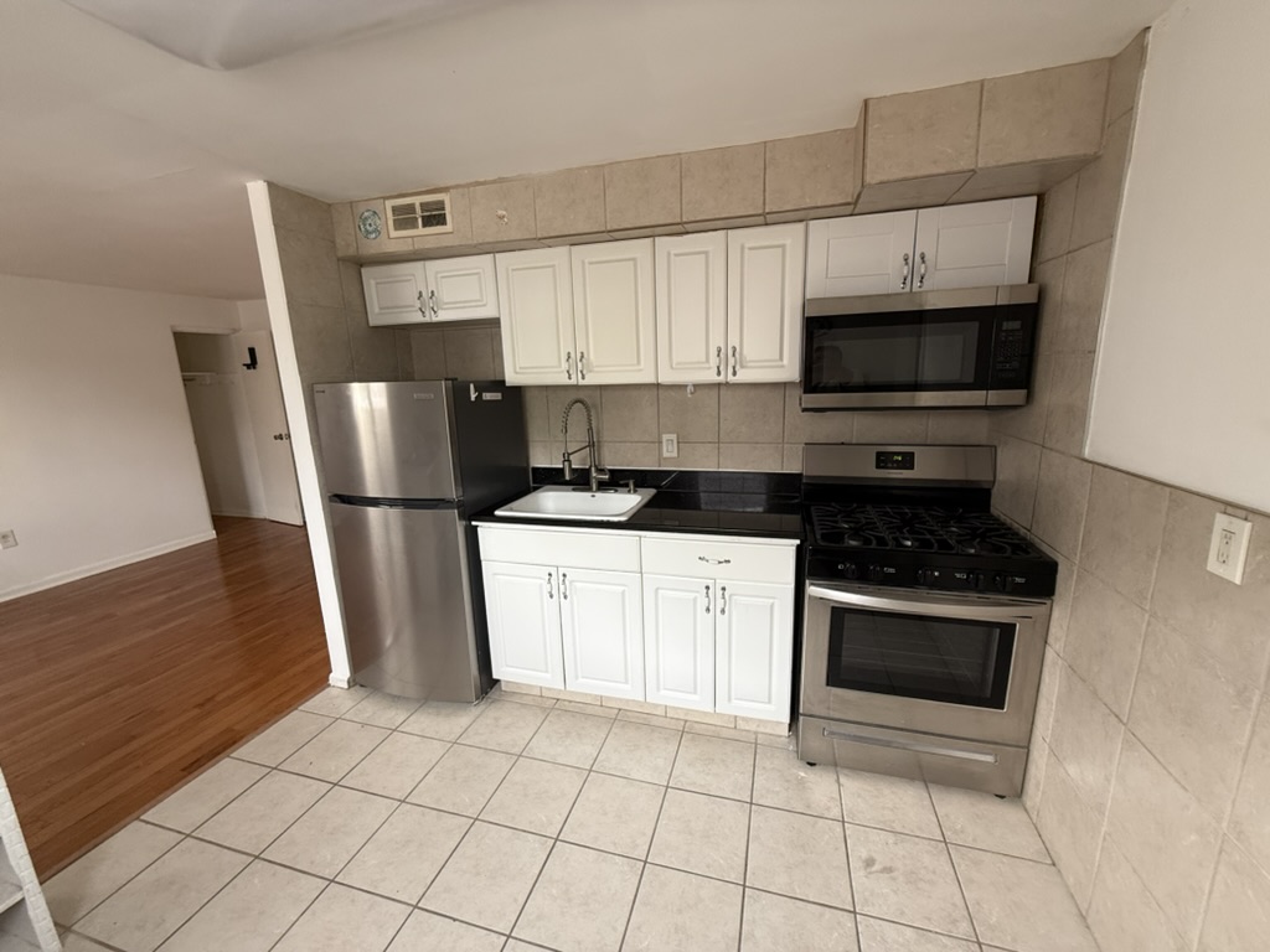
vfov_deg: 85.7
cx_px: 635
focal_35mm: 14
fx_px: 514
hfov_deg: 102.1
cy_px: 476
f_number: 2.2
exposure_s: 1/99
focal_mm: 2.22
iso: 160
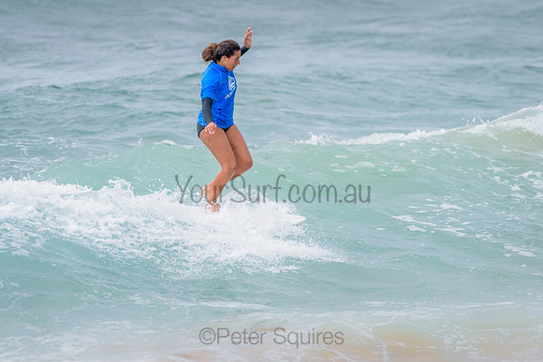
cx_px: 230
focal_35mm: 613
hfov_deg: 3.4
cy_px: 177
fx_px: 9248
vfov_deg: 2.2
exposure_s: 1/2000
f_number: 5.6
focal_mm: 500
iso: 720
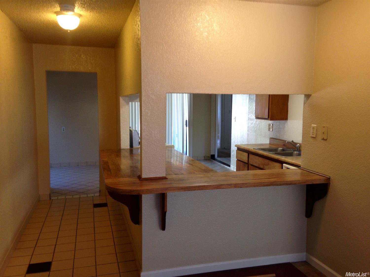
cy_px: 138
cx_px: 185
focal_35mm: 33
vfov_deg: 42.9
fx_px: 353
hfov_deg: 55.4
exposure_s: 1/20
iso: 50
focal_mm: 4.12
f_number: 2.4
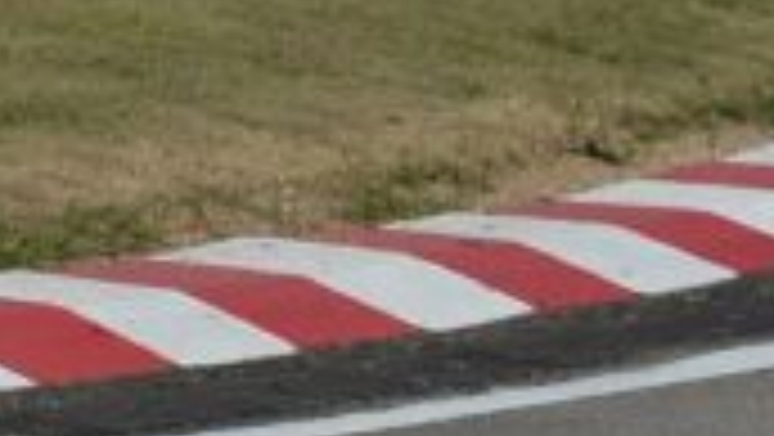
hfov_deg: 2.2
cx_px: 1143
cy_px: 371
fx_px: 19797
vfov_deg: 1.3
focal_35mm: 964
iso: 250
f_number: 3.5
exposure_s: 1/8000
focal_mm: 155
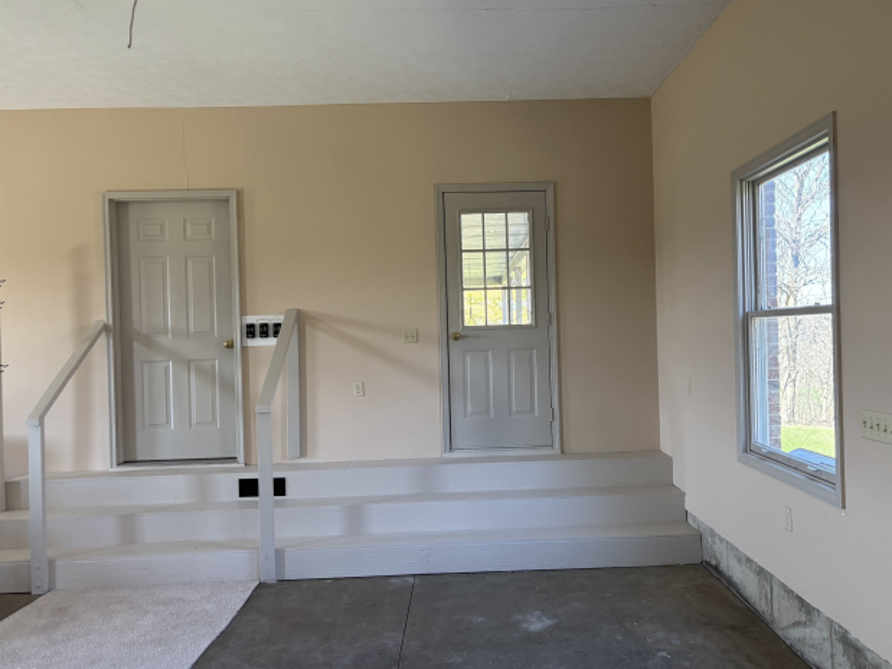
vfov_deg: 49.7
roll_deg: +1.5
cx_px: 479
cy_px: 336
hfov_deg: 63.4
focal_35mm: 28
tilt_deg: +0.2
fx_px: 721
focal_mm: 5.96
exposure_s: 1/105
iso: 125
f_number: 1.6
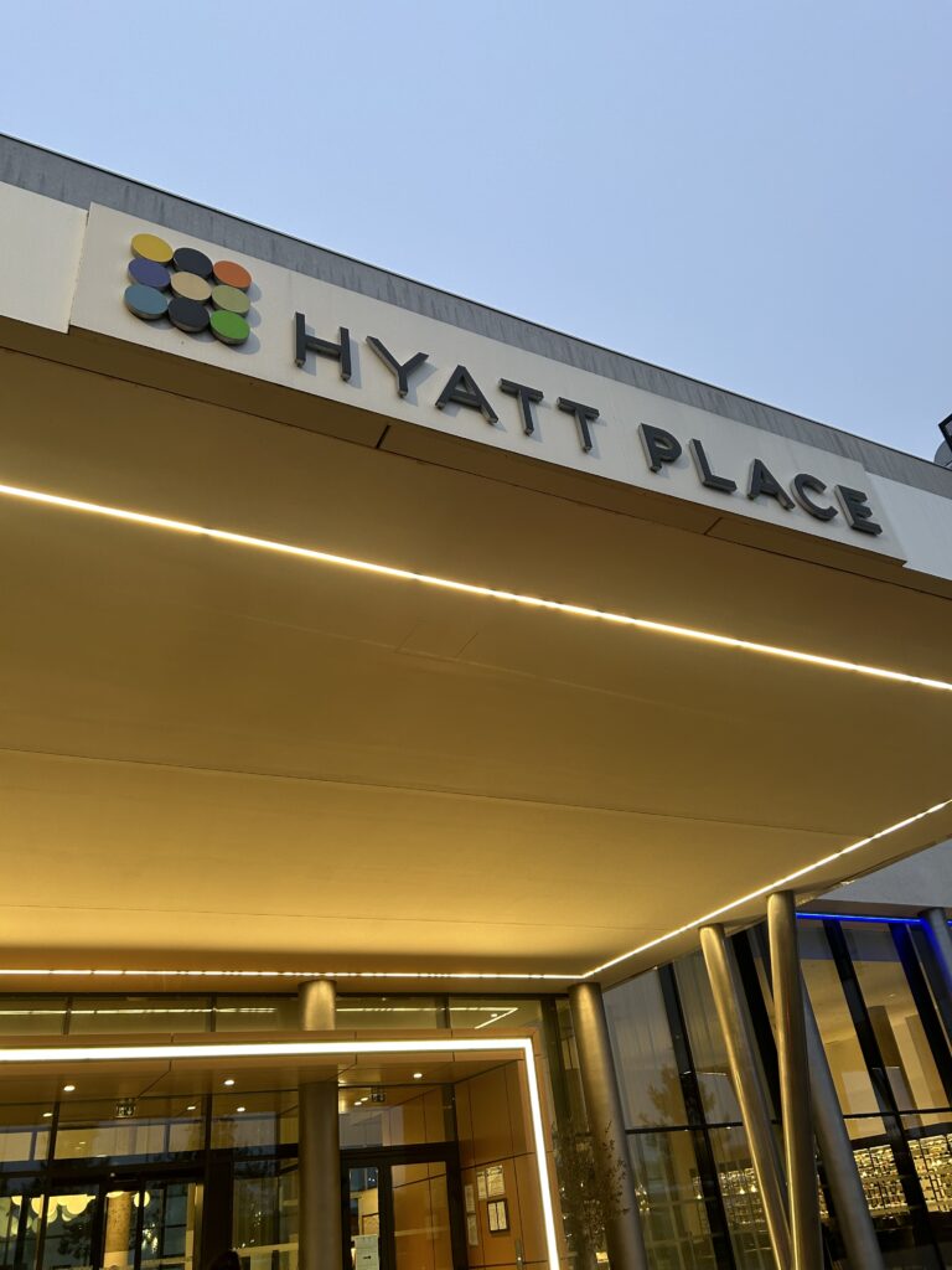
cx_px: 476
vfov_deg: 67.3
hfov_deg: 53.1
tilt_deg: +31.8
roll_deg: +7.0
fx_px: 953
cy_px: 635
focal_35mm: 26
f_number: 1.5
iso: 100
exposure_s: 1/50
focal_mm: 5.7
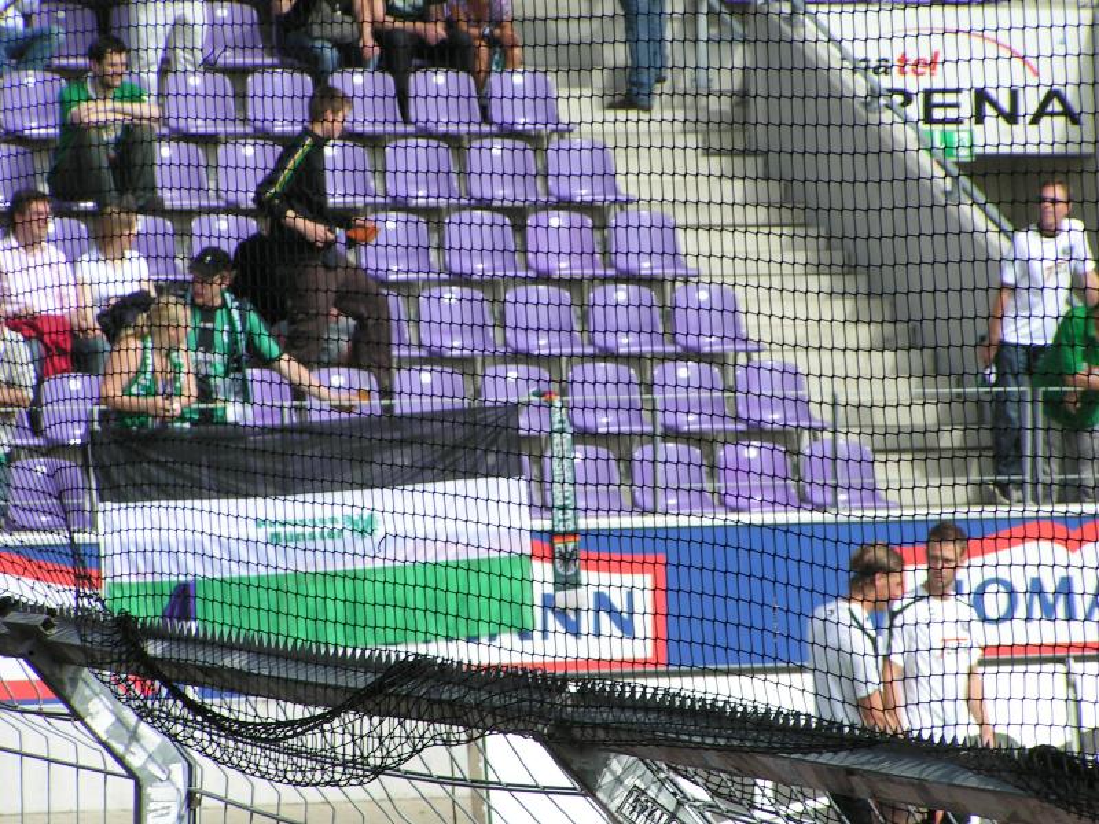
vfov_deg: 6.0
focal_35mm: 247
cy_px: 412
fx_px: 7842
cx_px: 550
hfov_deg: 8.0
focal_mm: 37.8
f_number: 5
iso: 50
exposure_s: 1/500
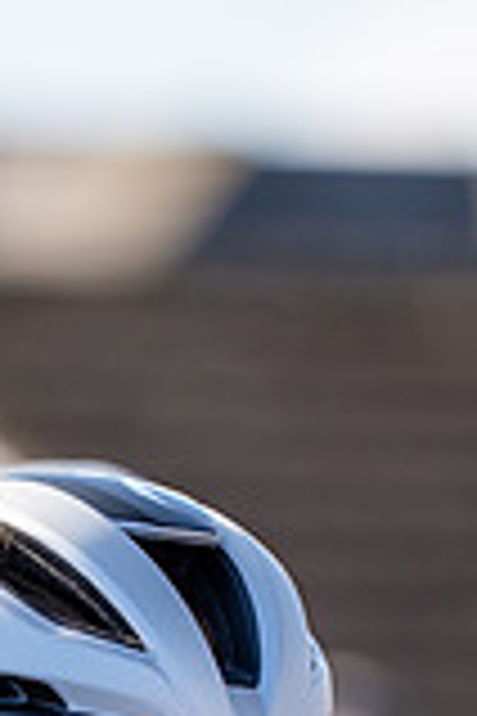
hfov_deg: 2.4
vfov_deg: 3.6
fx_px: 11268
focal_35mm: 567
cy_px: 923
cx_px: 108
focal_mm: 200
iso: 160
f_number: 2.8
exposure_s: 1/1250
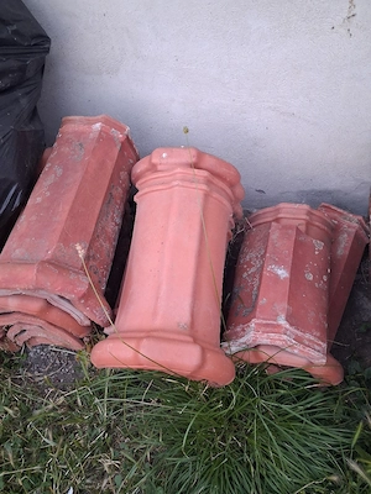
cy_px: 247
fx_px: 386
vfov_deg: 65.3
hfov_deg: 51.4
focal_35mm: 27
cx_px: 186
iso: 500
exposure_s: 1/40.2
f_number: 1.8
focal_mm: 4
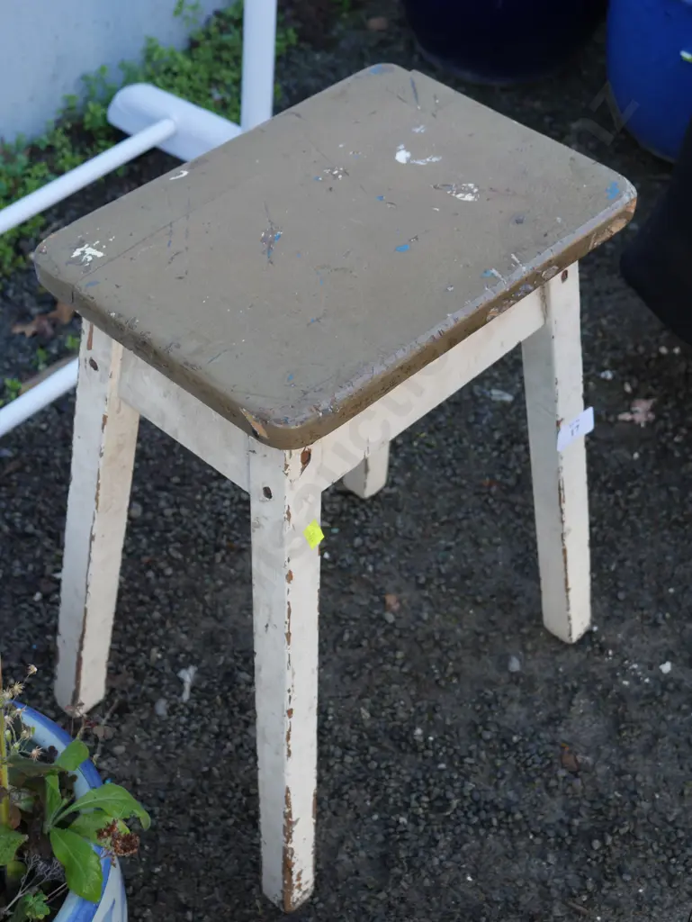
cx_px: 346
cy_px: 461
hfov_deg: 28.1
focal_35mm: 52
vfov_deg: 36.8
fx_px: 1385
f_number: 5.3
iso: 200
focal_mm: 26
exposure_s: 1/60
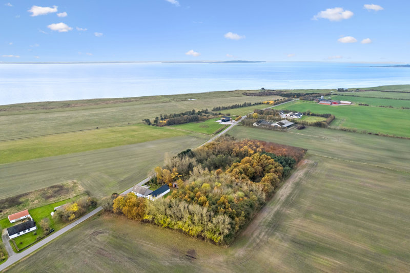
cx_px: 205
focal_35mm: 22
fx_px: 250
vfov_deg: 57.2
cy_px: 136
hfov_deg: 78.6
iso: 110
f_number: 2.8
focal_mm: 8.4
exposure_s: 1/730
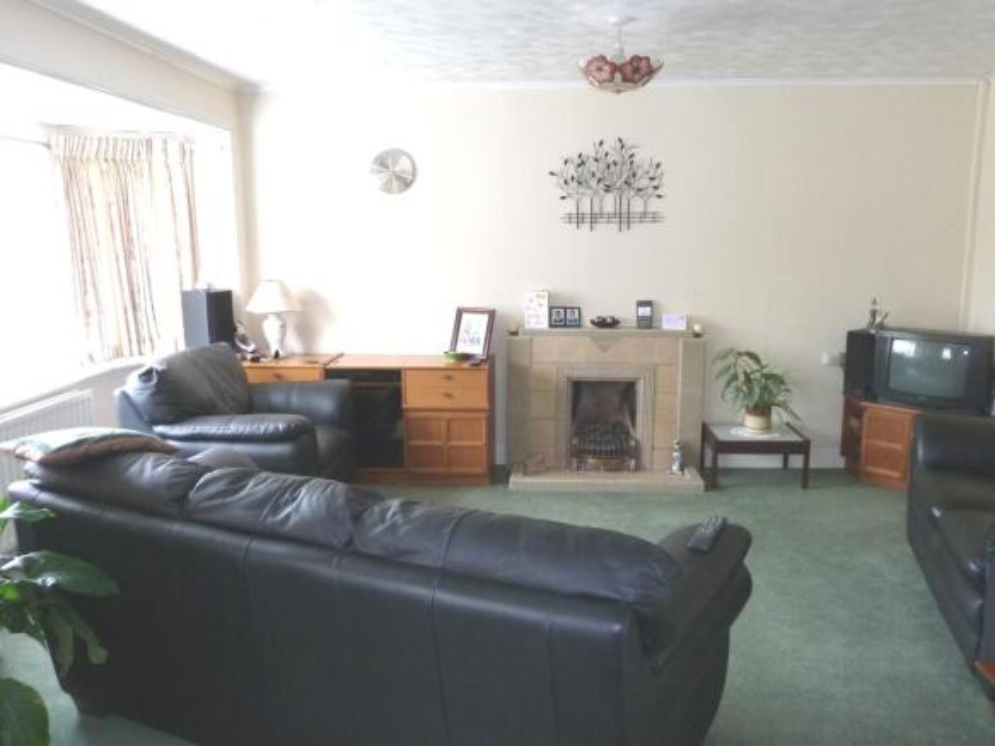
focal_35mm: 27
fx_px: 776
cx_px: 498
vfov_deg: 51.3
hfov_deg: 65.3
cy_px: 373
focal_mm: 4.4
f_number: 3.3
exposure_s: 1/30
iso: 320
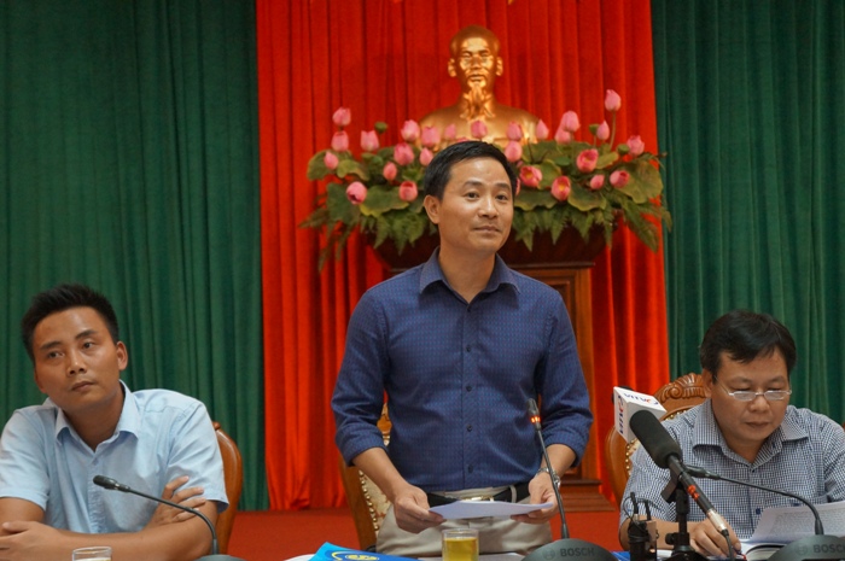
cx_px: 422
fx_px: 1723
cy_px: 280
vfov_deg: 18.5
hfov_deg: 27.6
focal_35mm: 74
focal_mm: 49
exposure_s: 1/80
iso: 3200
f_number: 5
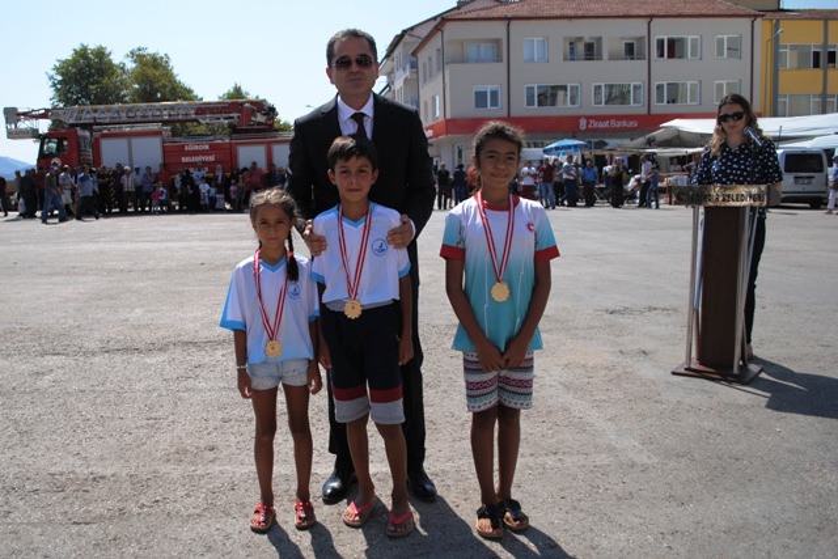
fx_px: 629
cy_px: 280
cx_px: 419
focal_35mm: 27
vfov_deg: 48.0
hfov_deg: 67.4
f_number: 3.5
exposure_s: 1/1600
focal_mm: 18
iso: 100
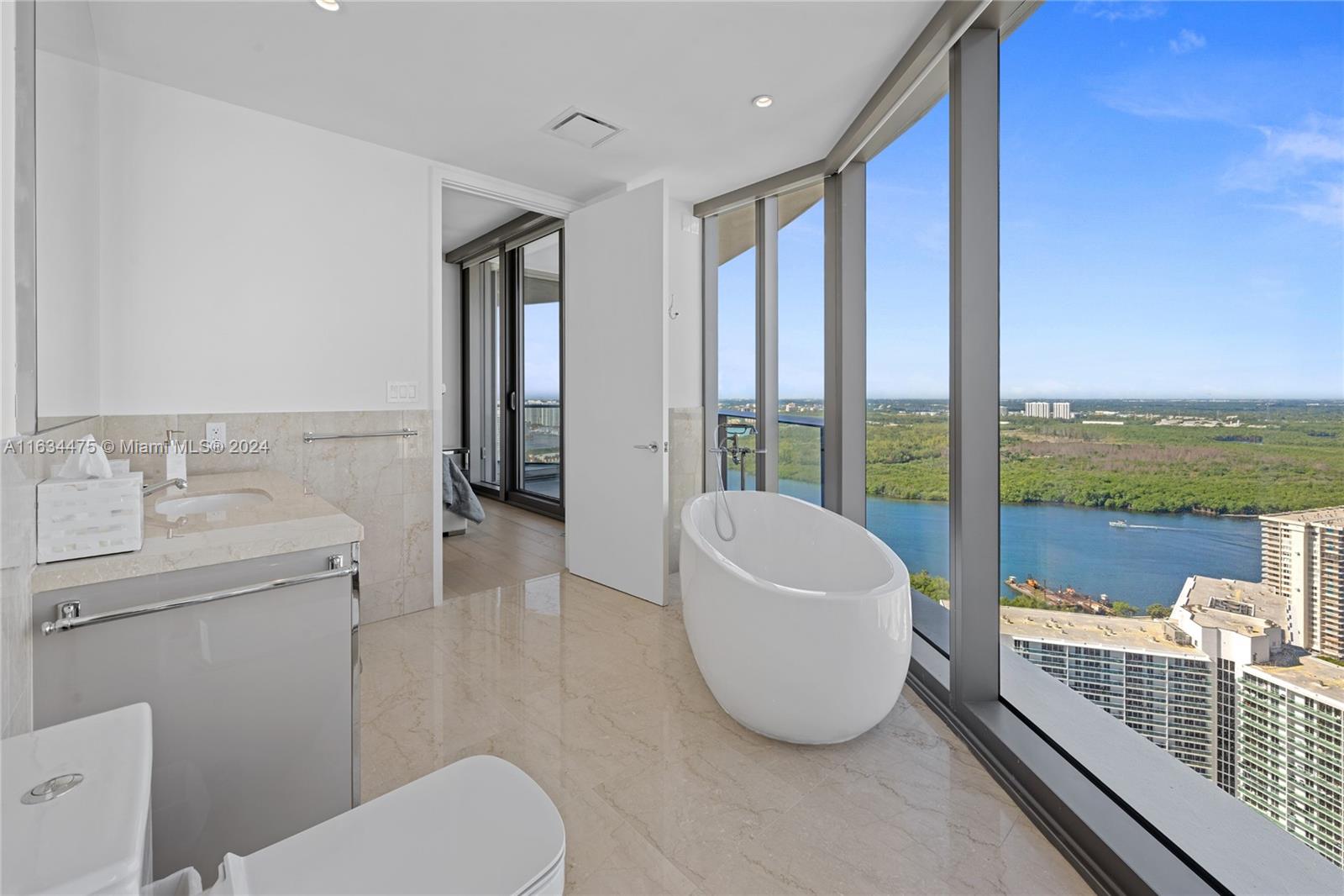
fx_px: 523
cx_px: 672
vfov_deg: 81.2
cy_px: 448
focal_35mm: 14
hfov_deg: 104.3
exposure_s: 1/10
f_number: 10
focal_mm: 14
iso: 100
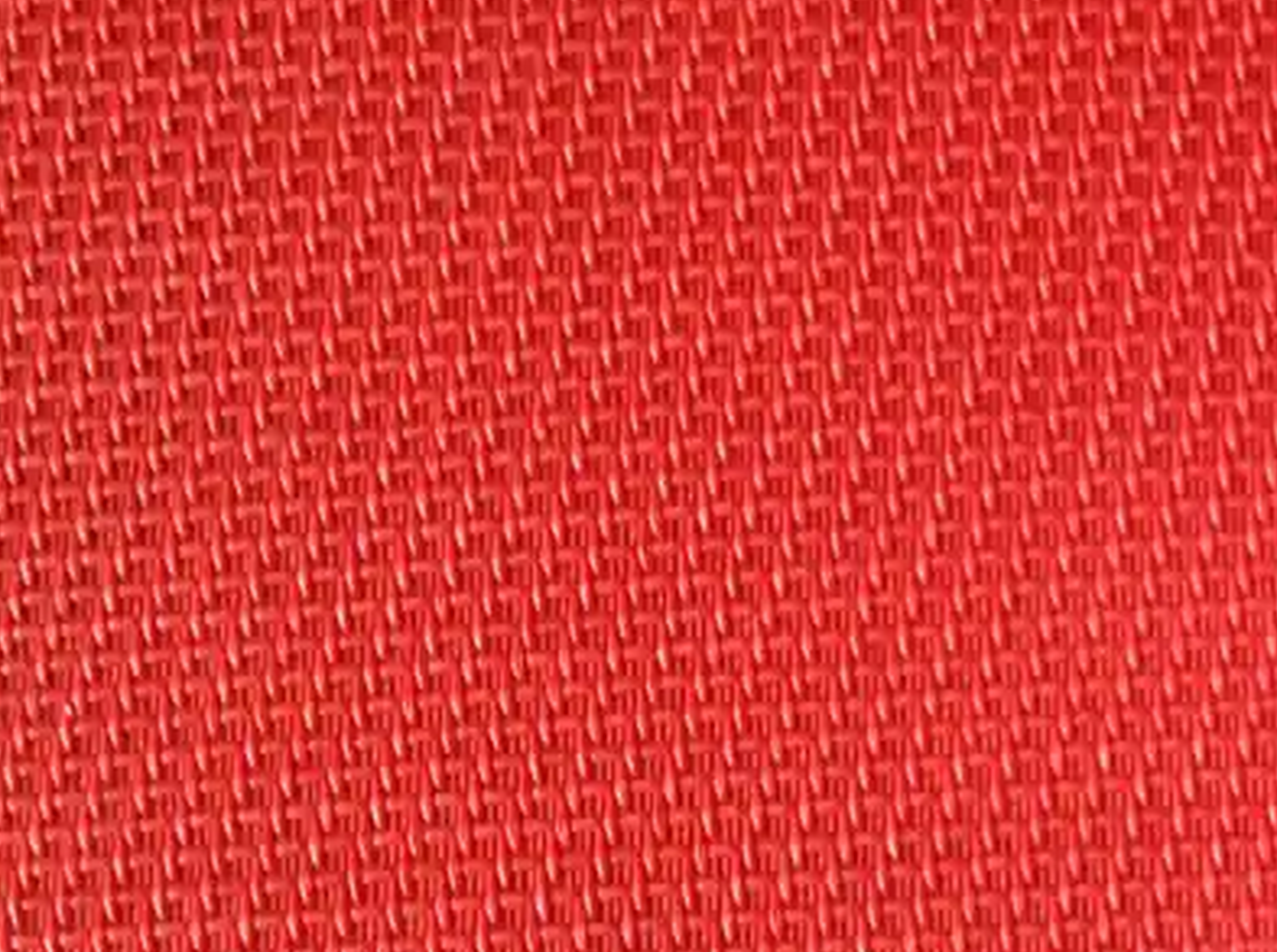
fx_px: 3276
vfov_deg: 16.4
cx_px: 1417
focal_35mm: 89
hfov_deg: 20.9
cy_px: 783
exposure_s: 1/15
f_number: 2.4
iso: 64
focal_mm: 4.28
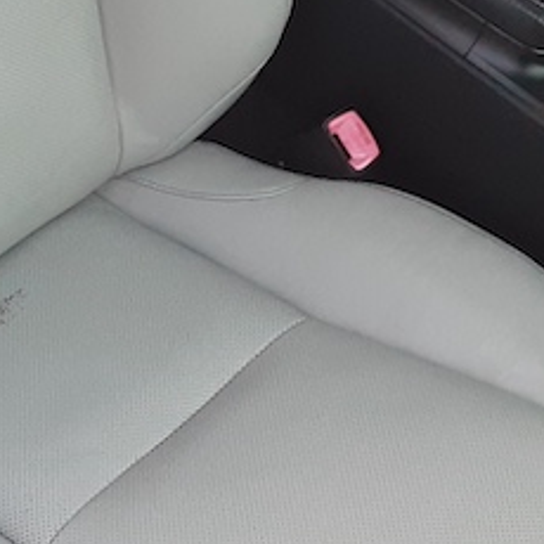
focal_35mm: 83
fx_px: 1476
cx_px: 26
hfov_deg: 20.4
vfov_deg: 20.8
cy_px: 184
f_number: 1.9
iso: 250
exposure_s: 1/60
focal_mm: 2.91
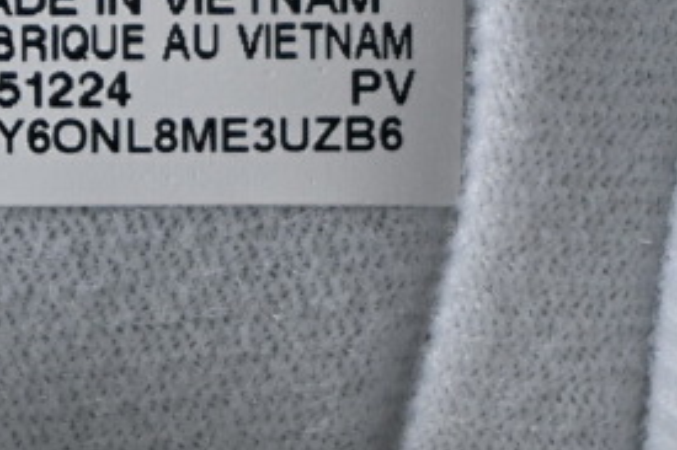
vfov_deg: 6.2
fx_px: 4097
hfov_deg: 9.4
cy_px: -124
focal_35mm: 218
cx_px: 145
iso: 400
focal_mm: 50
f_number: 6.3
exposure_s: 1/160
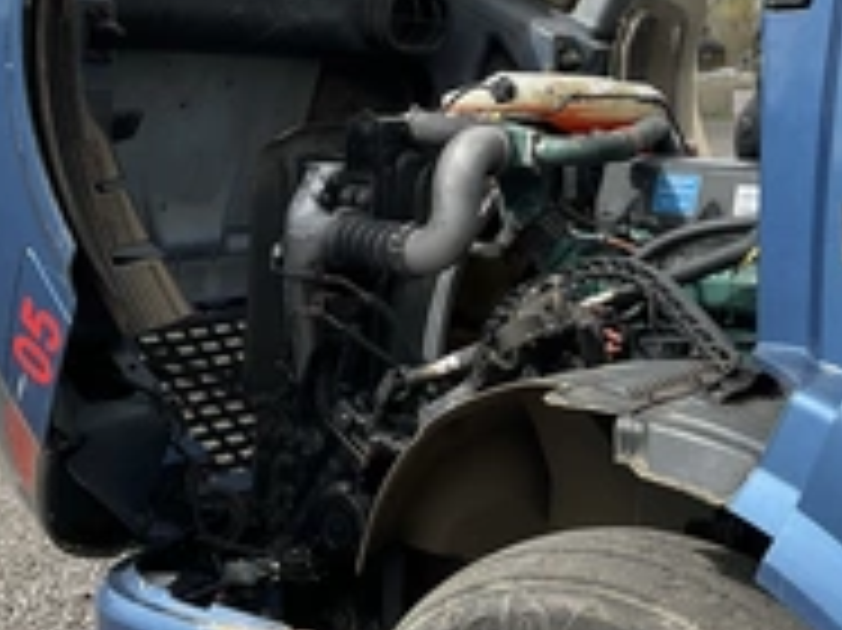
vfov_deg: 23.5
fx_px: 1507
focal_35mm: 62
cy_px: 184
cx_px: 437
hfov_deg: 31.2
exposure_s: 1/1730
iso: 25
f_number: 1.8
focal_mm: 3
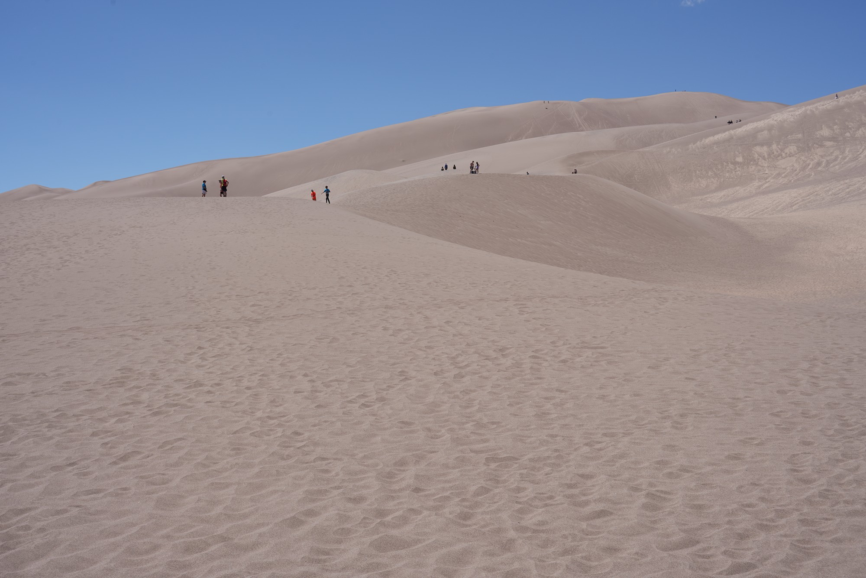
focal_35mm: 43
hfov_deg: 45.4
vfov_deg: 31.2
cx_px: 433
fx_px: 1034
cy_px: 289
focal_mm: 43
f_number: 13
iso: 80
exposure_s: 1/160
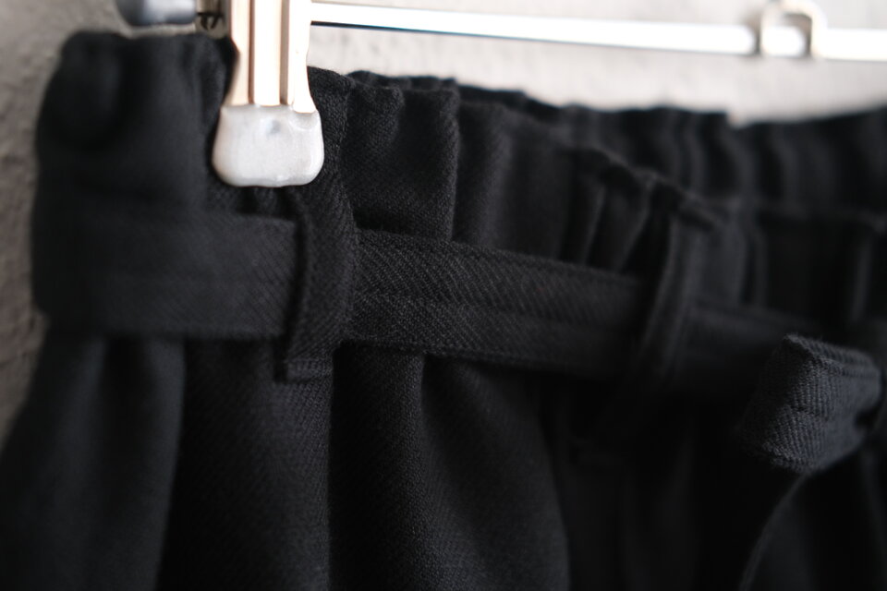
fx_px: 1306
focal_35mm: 53
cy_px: 296
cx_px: 444
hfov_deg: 37.5
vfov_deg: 25.5
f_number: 2.2
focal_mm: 35
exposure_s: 1/250
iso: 800
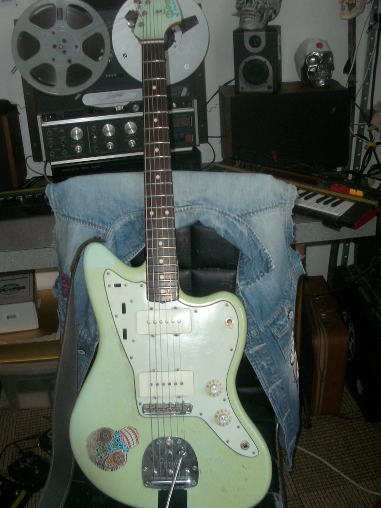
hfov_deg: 35.9
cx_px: 170
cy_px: 225
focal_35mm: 40
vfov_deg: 46.7
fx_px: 587
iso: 160
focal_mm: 6.3
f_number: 3.1
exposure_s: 1/30
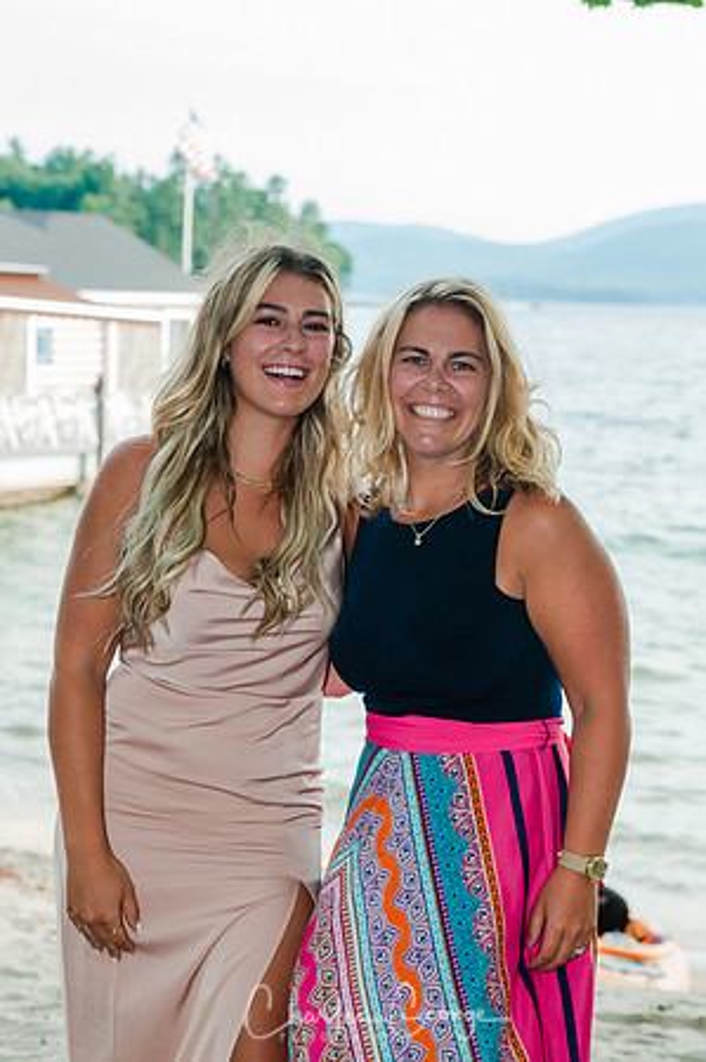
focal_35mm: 78
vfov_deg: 26.0
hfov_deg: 17.5
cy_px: 531
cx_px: 353
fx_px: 2300
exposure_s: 1/160
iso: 200
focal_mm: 52
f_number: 4
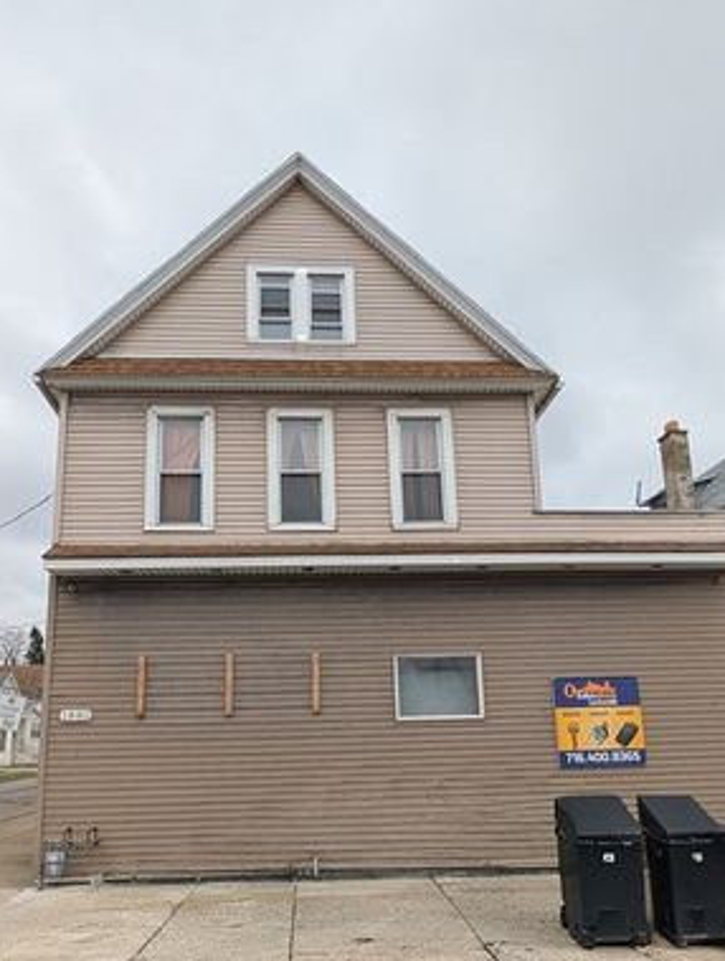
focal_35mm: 21
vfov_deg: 76.8
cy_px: 626
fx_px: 584
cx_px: 327
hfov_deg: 63.5
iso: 48
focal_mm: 2.02
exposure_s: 1/723
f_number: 1.7
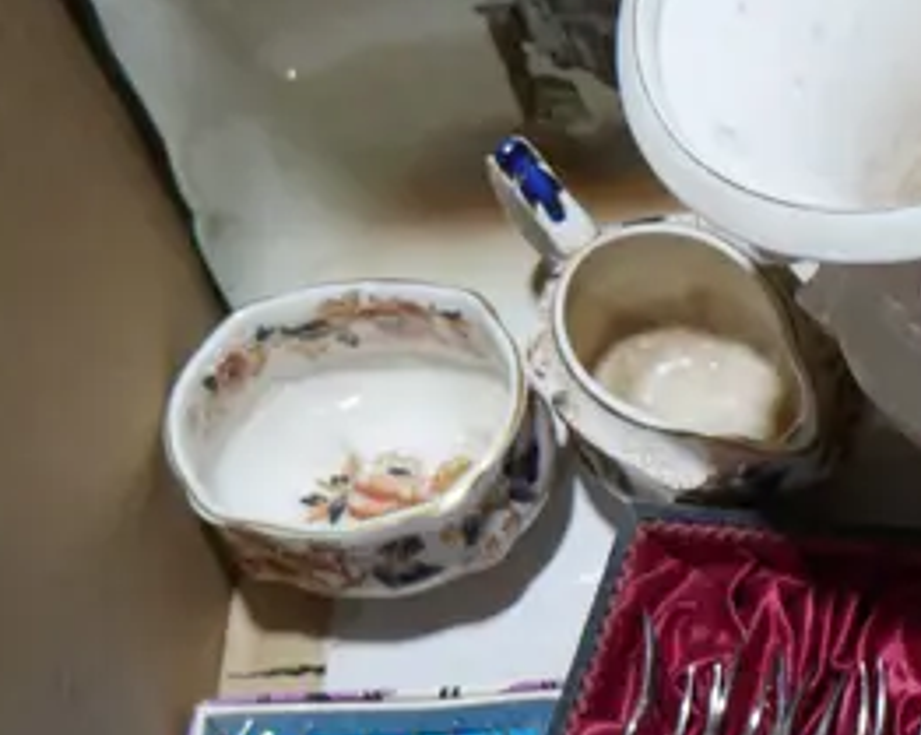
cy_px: 841
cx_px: 1032
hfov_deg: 14.5
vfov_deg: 11.6
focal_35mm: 130
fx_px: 3540
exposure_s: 1/60
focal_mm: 17
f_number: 4
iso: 200
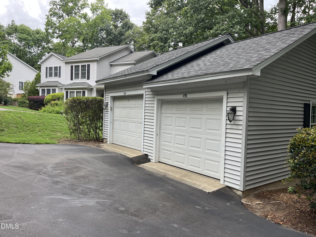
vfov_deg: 53.1
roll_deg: -1.7
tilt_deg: -1.3
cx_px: 158
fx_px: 237
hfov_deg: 67.3
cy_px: 118
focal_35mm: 26
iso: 50
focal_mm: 5.1
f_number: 1.6
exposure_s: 1/319
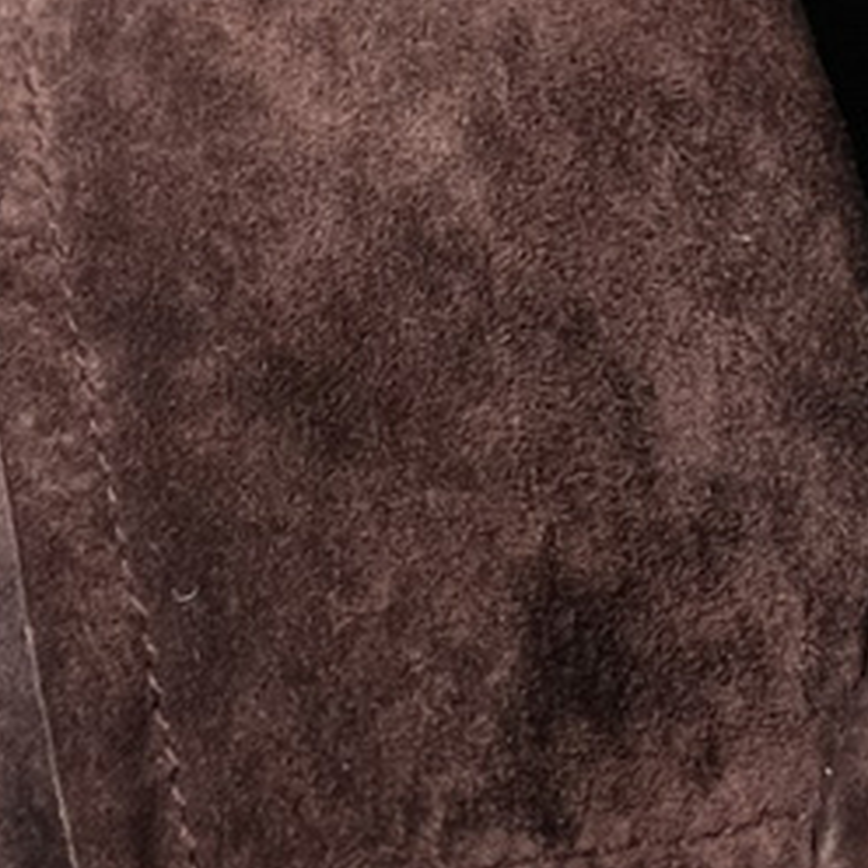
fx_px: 13192
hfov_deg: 3.7
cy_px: -1580
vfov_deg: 3.7
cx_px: 2104
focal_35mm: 465
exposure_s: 1/3200
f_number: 2
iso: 250
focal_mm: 35
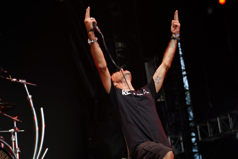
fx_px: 694
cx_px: 119
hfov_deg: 19.5
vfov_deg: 13.0
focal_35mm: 105
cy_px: 80
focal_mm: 105
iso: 200
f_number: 4
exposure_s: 1/125
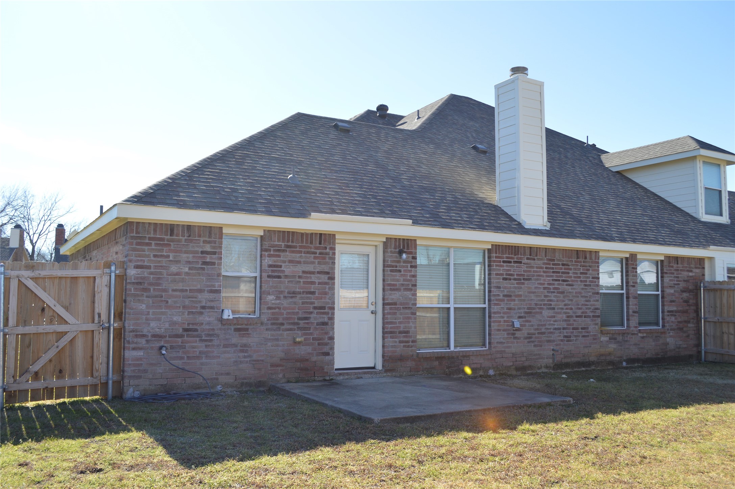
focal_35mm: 33
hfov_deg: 57.3
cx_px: 368
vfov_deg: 39.9
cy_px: 244
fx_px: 673
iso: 100
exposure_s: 1/200
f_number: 7.1
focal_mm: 22
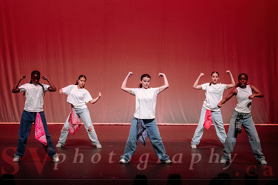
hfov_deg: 18.0
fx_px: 880
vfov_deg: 12.0
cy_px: 101
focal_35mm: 114
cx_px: 127
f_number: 2.8
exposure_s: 1/500
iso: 1250
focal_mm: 102
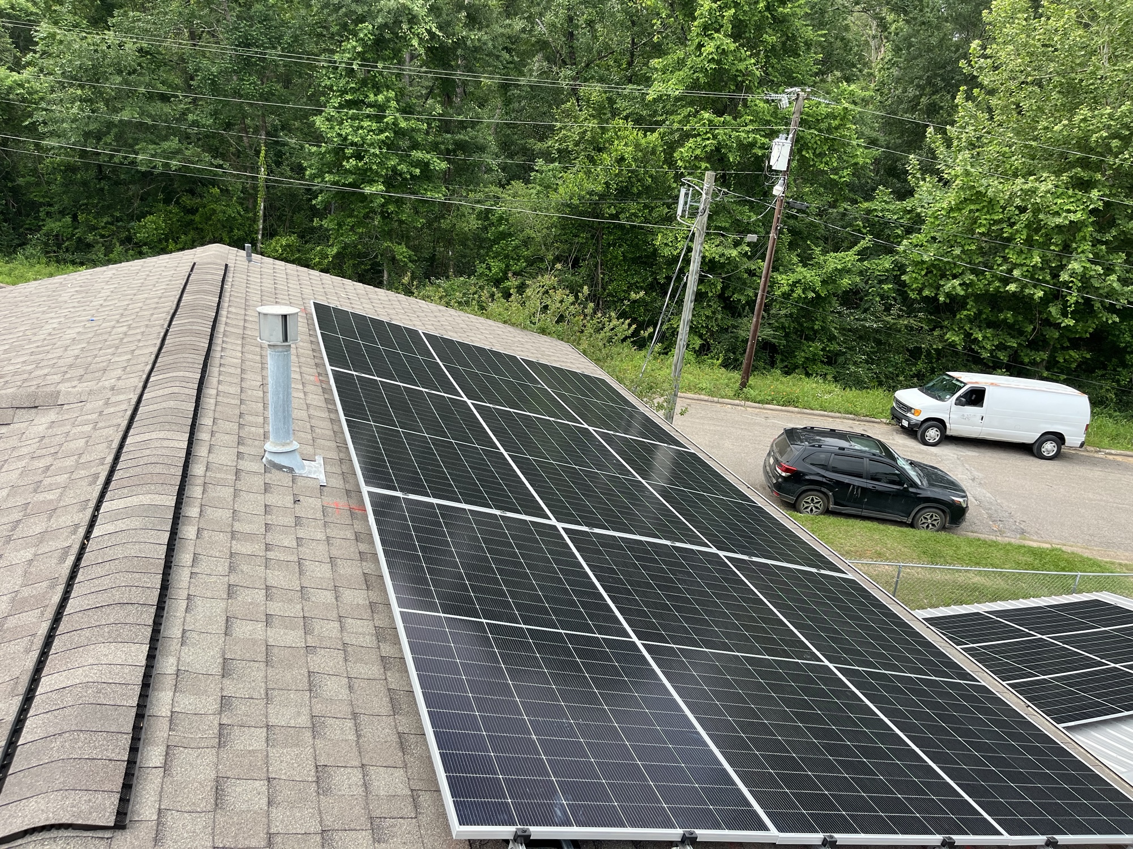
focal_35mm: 26
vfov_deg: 53.1
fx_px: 851
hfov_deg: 67.3
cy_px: 424
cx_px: 566
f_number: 1.6
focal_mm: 5.1
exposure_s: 1/864
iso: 50
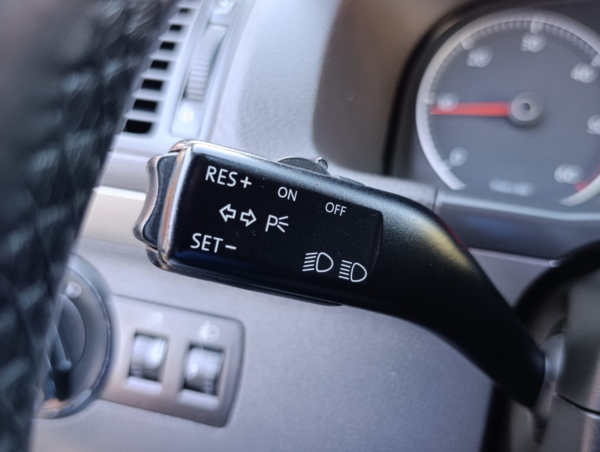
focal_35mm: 30
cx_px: 325
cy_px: 234
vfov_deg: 46.9
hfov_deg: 59.8
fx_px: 521
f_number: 1.6
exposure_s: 1/50
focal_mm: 6.14
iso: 1250
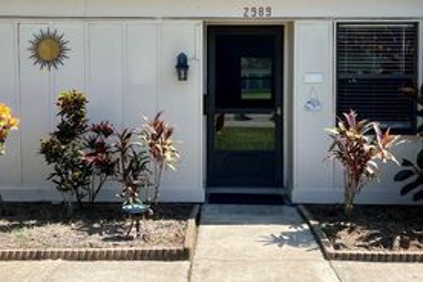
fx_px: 576
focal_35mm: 49
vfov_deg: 27.3
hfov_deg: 40.3
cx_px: 202
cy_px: 90
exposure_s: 1/2404
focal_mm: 5.7
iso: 50
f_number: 1.5
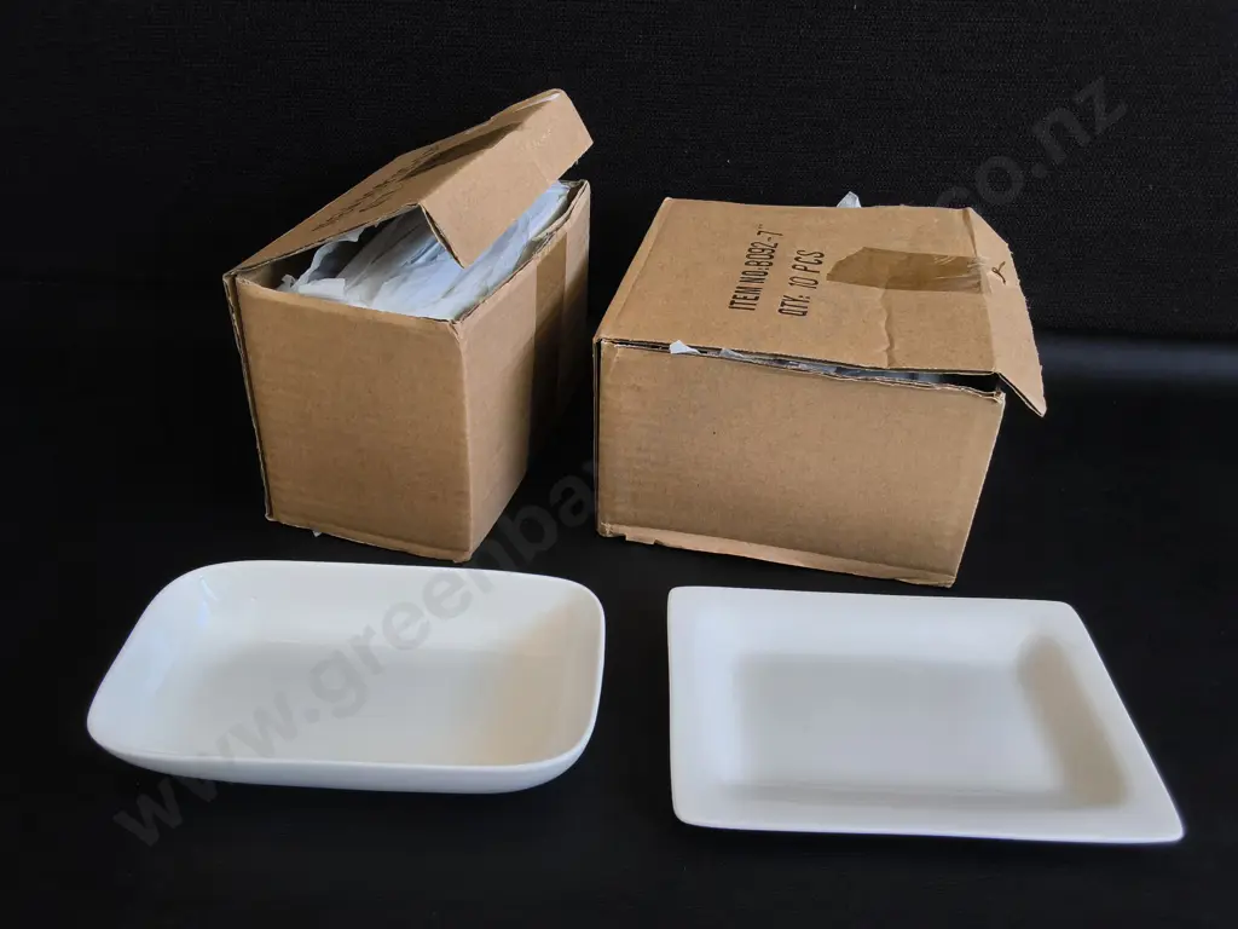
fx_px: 966
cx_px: 619
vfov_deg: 51.4
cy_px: 464
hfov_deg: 65.3
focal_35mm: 27
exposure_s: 1/100
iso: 40
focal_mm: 2.87
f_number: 2
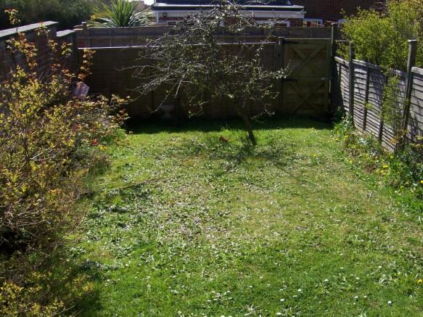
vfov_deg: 39.6
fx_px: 440
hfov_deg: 51.4
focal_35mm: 36
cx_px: 212
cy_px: 158
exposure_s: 1/350
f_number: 4.8
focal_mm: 6
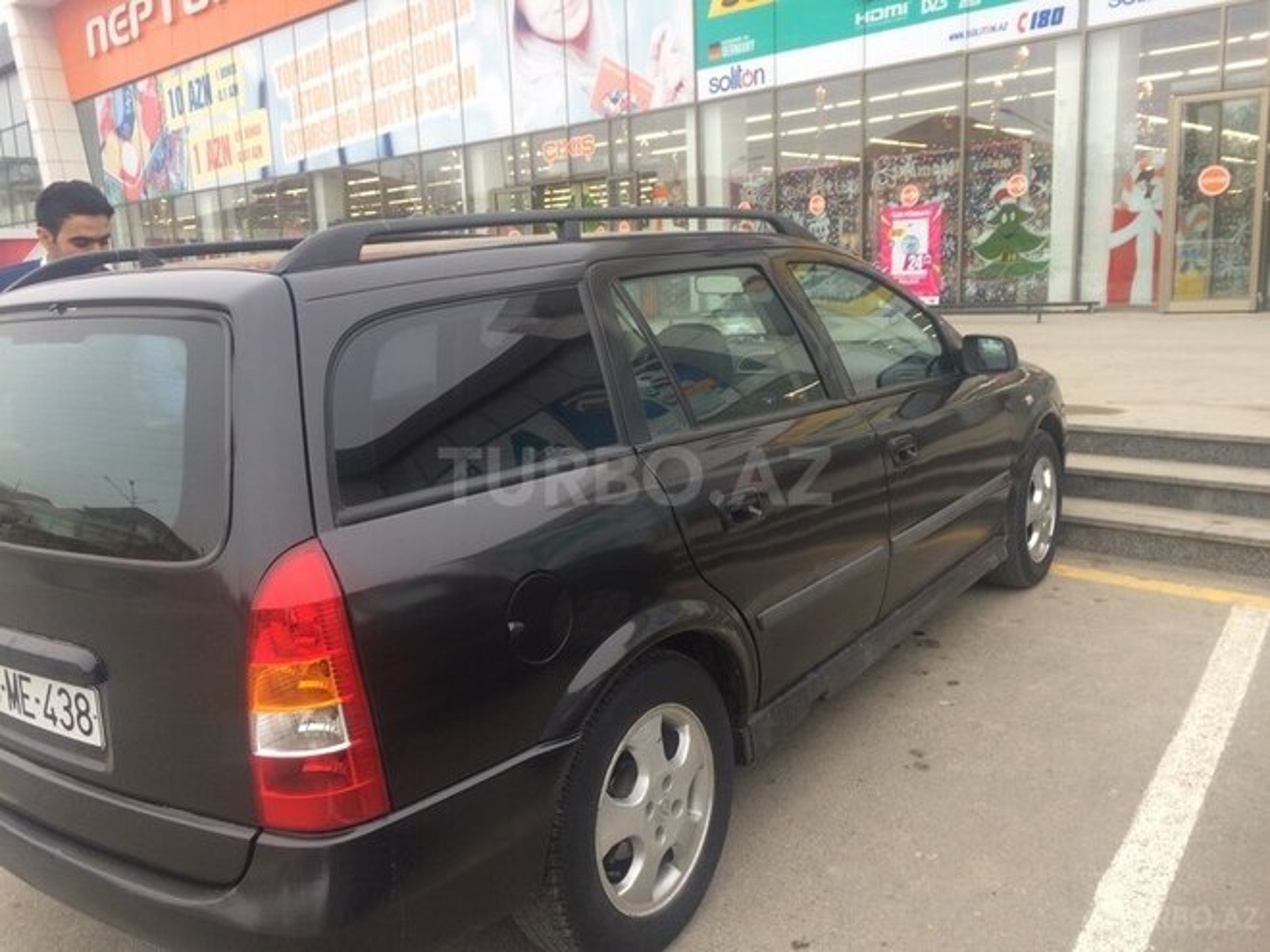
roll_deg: +4.0
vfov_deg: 48.2
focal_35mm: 29
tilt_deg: -11.4
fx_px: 1064
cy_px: 476
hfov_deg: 61.7
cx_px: 635
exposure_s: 1/50
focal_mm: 4.15
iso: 32
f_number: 2.2
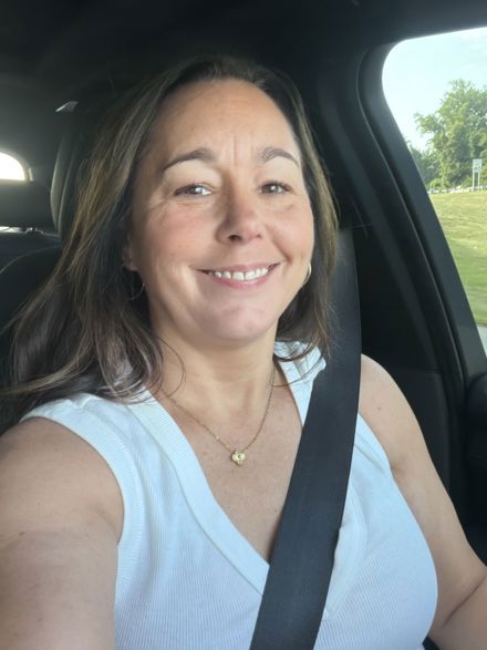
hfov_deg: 46.8
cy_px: 325
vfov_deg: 60.0
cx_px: 244
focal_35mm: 30
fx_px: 563
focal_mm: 2.71
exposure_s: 1/121
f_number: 1.9
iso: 125
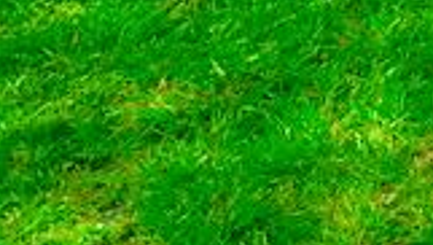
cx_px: 1286
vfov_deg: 4.8
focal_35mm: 235
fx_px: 2701
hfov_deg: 7.9
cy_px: -592
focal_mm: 6.2
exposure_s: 1/450
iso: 160
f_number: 3.6
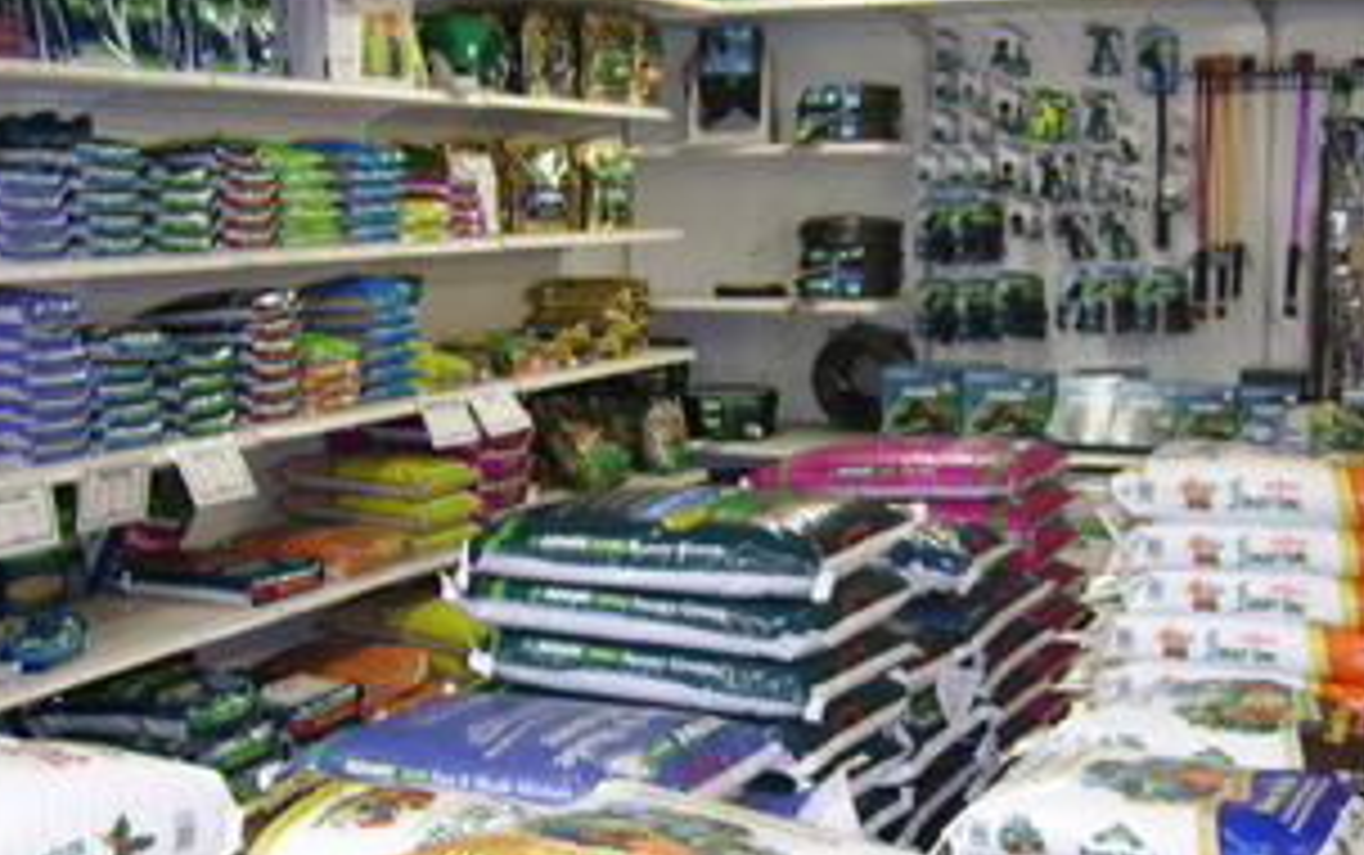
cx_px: 723
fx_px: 1898
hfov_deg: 39.5
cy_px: 452
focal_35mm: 51
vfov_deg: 25.4
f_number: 2.8
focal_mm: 5.95
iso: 154
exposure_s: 1/30
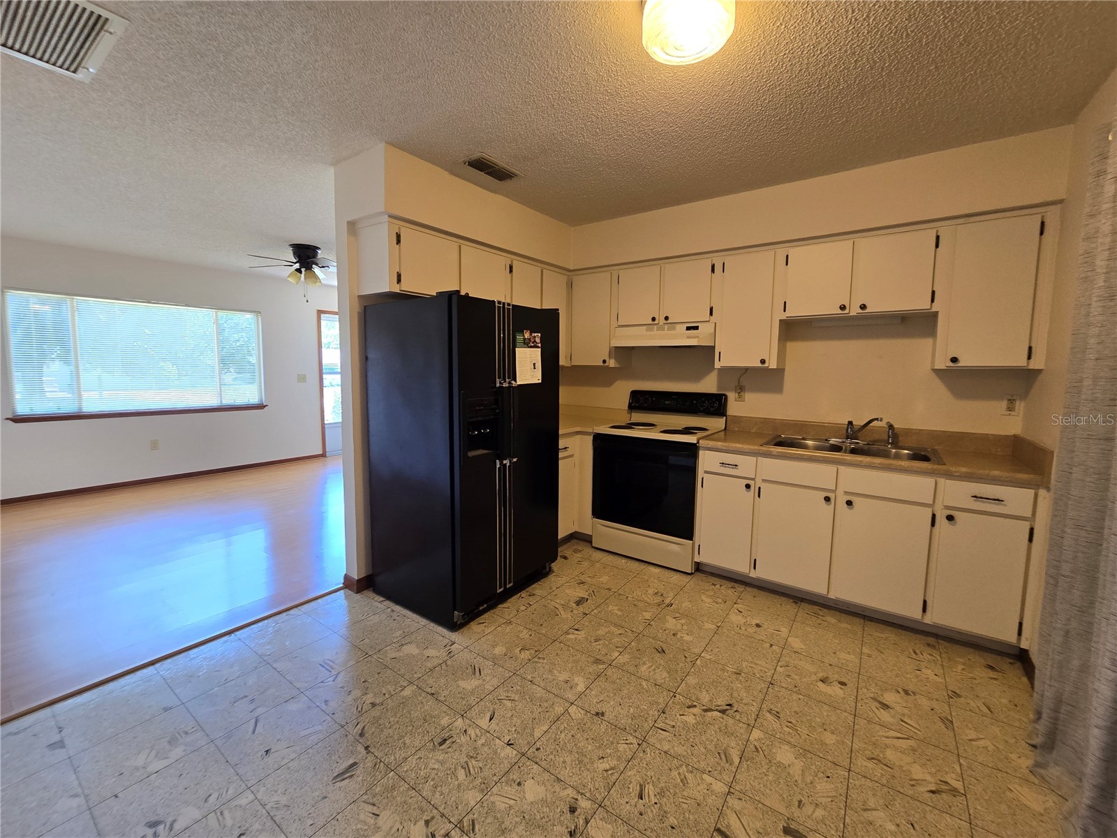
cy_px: 419
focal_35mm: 13
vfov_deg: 89.9
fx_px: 419
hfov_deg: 106.2
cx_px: 558
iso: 125
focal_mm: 2.2
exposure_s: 1/60
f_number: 2.2
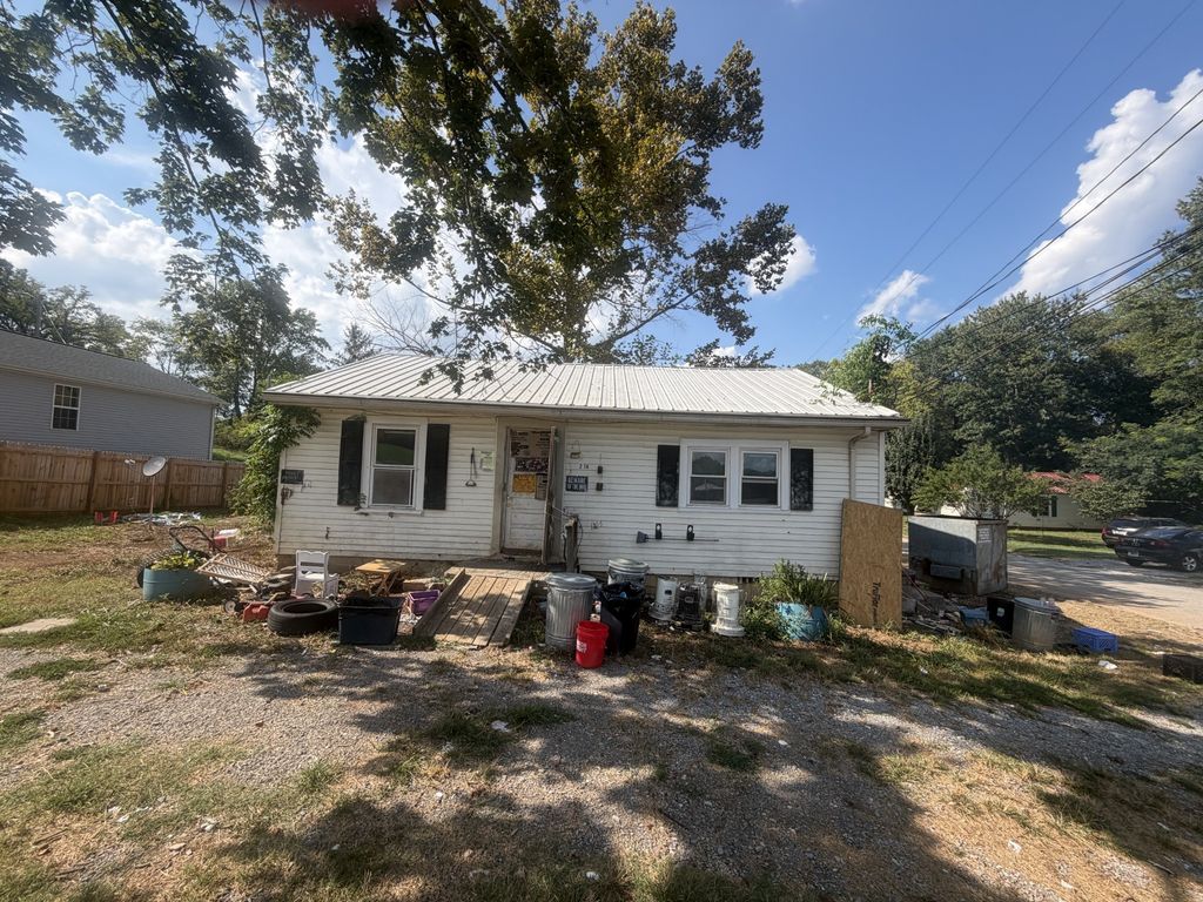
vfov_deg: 85.7
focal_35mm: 14
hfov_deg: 102.1
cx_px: 602
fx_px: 487
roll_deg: -1.6
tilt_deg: +5.9
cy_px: 451
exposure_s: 1/770
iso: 25
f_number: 2.2
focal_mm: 2.22
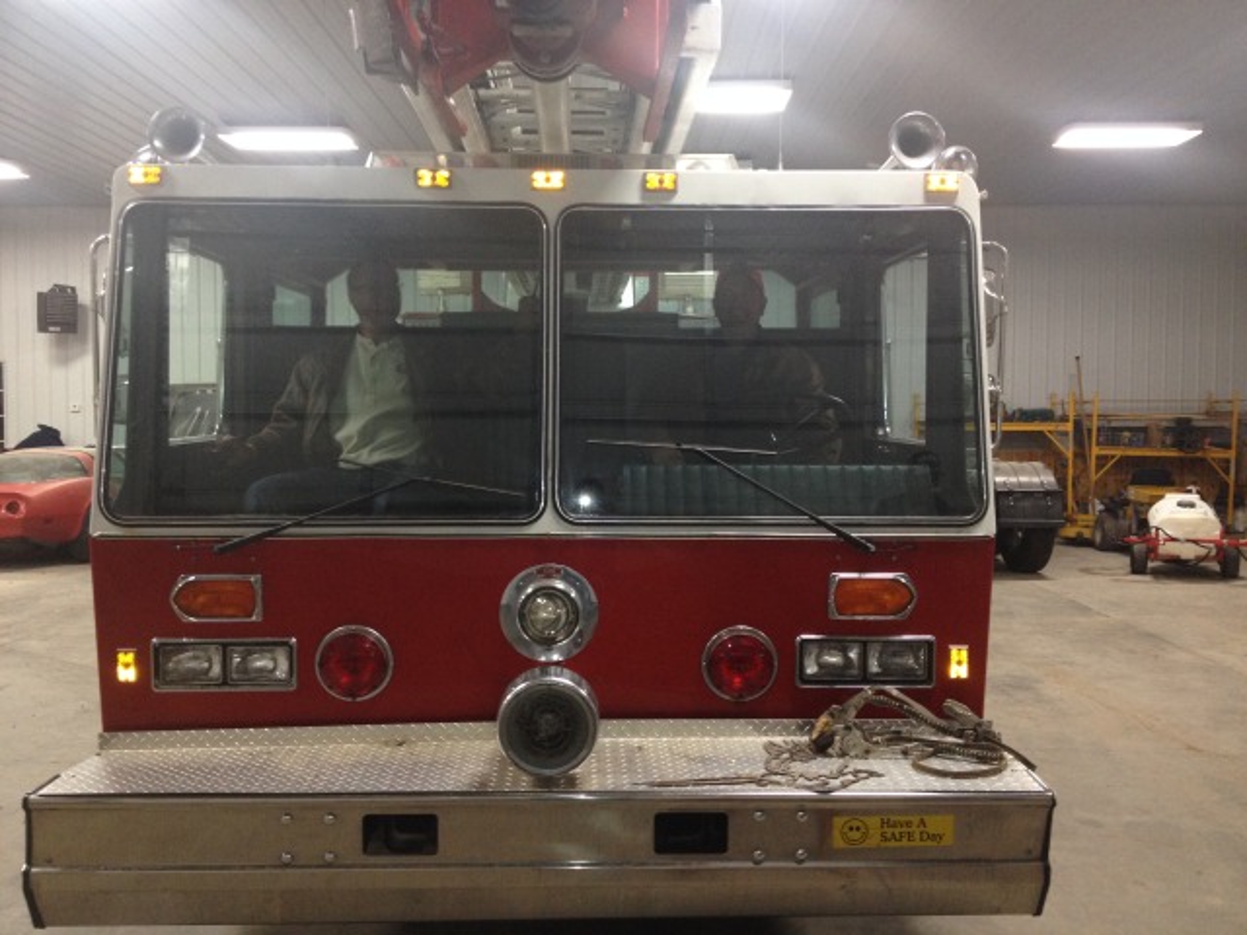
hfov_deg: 52.6
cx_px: 624
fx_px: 1261
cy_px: 468
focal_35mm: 35
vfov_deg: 40.7
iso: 125
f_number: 2.4
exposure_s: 1/20
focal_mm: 4.28
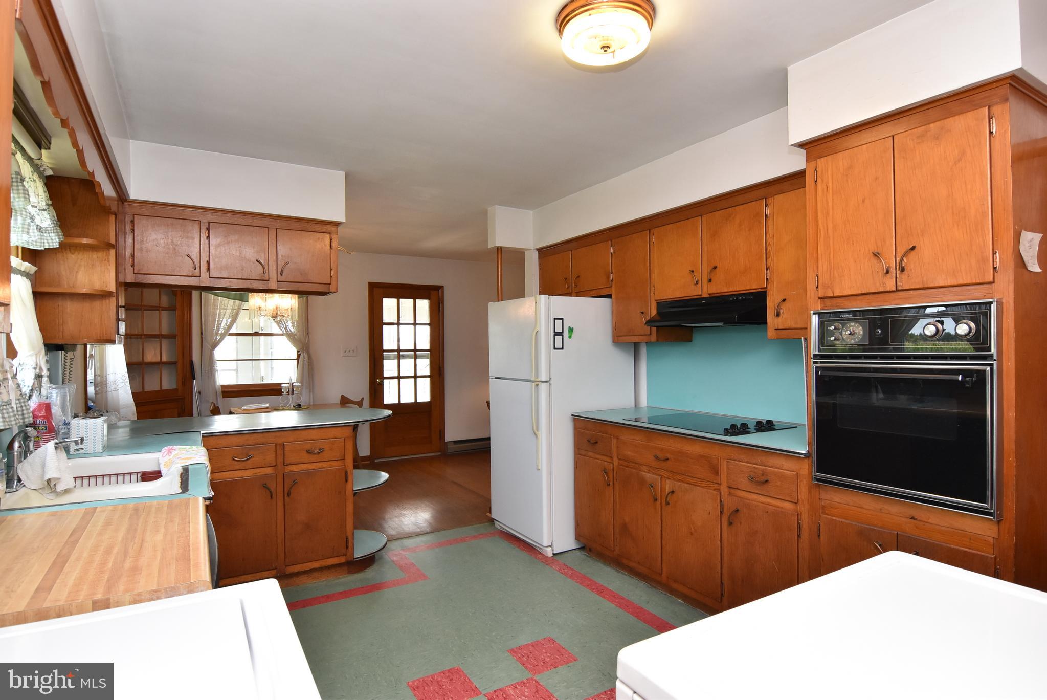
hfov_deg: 90.0
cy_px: 350
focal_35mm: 18
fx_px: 524
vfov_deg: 67.5
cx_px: 524
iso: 800
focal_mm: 12
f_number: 7.1
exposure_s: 1/80
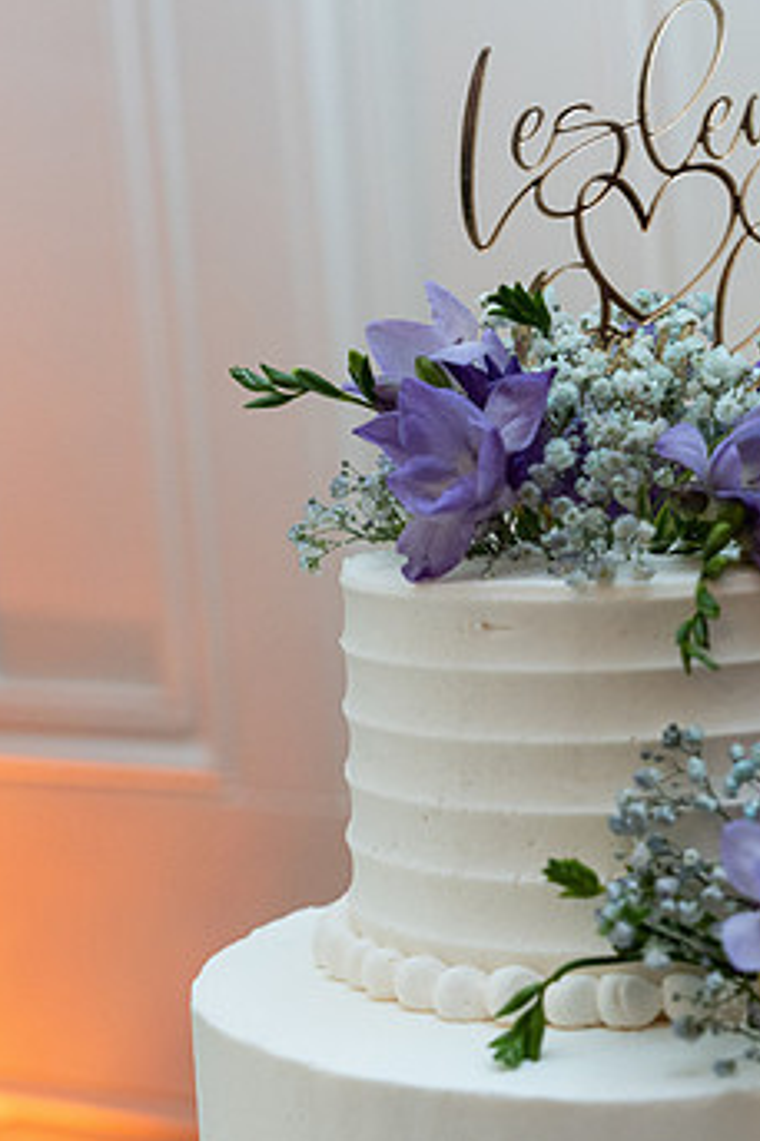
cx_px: 740
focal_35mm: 81
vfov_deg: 25.1
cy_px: 529
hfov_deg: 16.5
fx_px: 2567
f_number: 3.5
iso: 2500
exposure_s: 1/200
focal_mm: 48
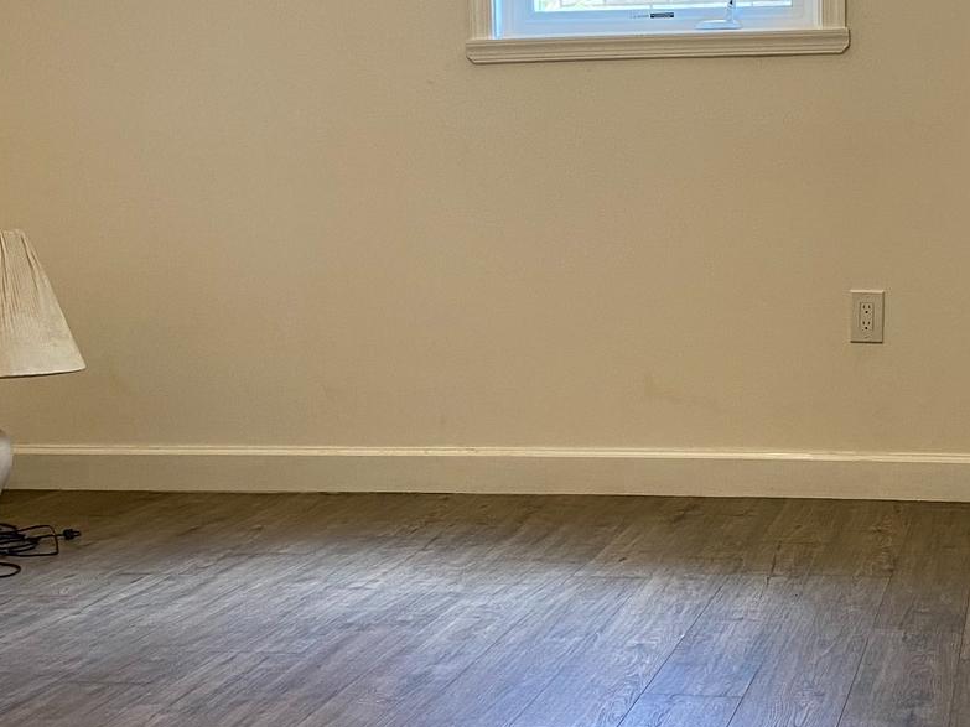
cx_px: 704
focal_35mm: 68
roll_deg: +0.8
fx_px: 1905
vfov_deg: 21.6
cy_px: 297
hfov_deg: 28.2
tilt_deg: -5.2
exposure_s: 1/60
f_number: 1.8
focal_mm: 4.25
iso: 80
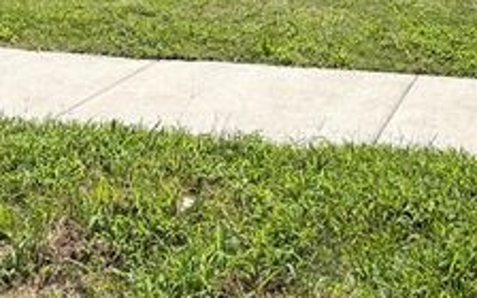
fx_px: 1066
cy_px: -318
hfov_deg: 25.2
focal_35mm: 82
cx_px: 294
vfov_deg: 13.4
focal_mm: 5.96
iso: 50
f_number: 1.6
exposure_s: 1/3279
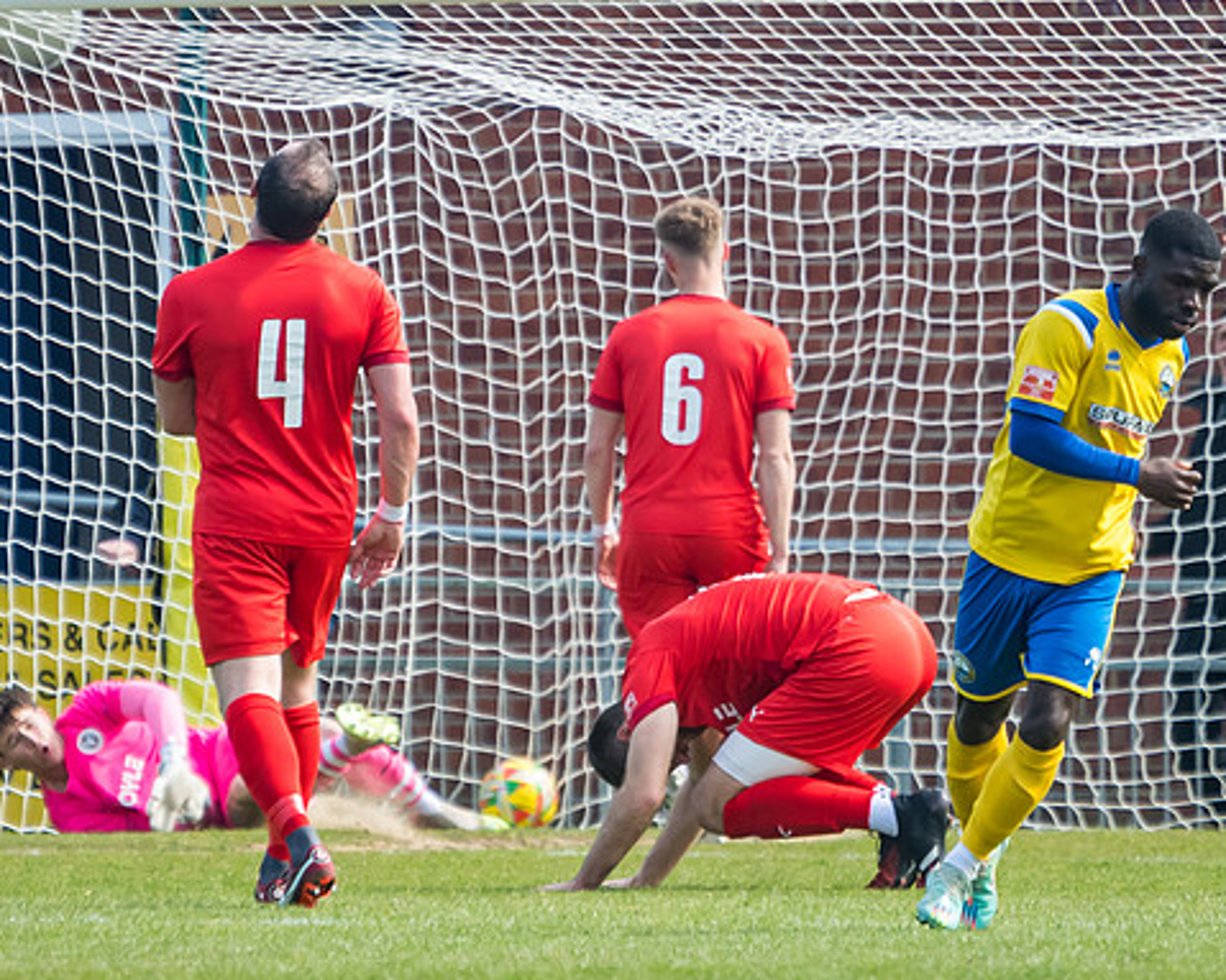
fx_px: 28296
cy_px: 751
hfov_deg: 2.5
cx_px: 647
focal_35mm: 780
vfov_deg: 2.0
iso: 400
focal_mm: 280
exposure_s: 1/1600
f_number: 4
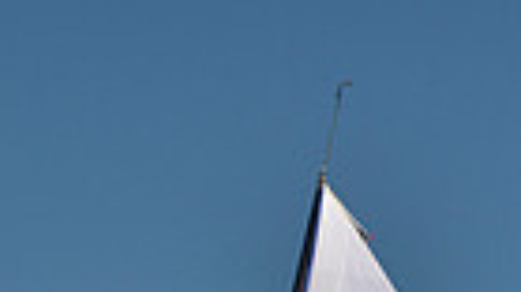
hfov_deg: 6.3
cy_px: 1082
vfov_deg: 3.4
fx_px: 4722
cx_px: 88
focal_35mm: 342
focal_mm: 78
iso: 200
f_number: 7.1
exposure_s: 1/800
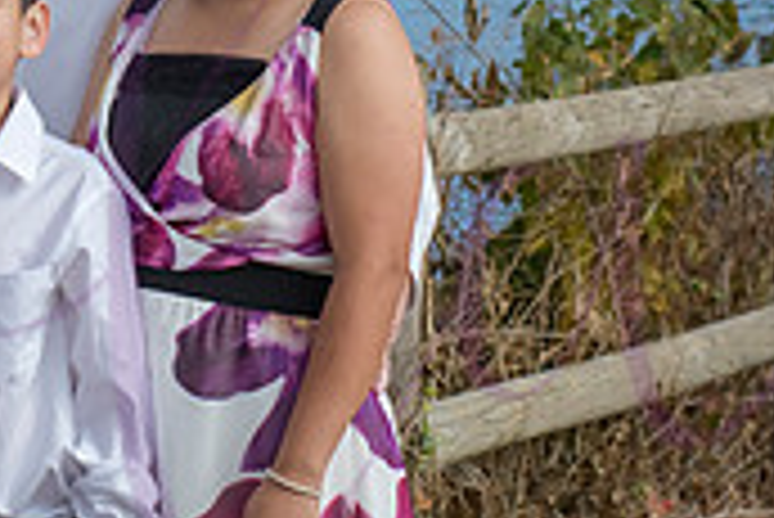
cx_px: -18
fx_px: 5788
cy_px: -106
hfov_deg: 7.6
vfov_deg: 5.1
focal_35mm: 269
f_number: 8
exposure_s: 1/640
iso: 400
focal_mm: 80
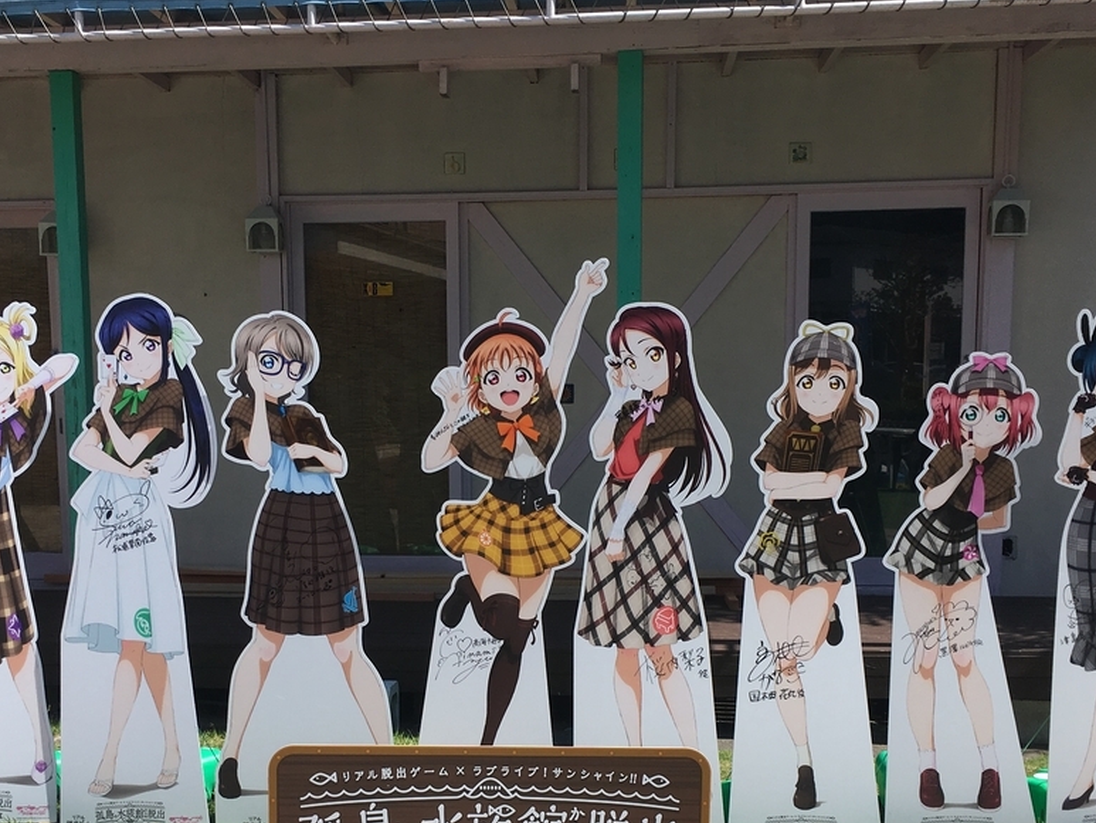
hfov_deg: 42.0
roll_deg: -0.9
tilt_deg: -6.4
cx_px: 485
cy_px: 546
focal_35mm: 45
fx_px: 1425
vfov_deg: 31.9
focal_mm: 4.15
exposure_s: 1/1923
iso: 25
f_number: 2.2
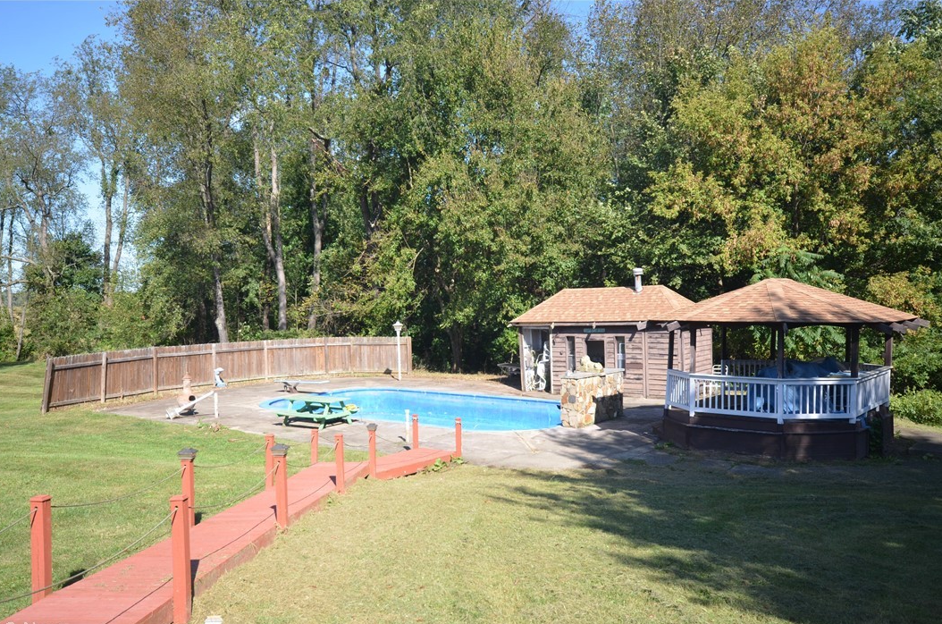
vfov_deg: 42.1
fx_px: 809
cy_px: 321
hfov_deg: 60.4
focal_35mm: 31
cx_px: 460
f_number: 7.1
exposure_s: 1/200
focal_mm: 20
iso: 200
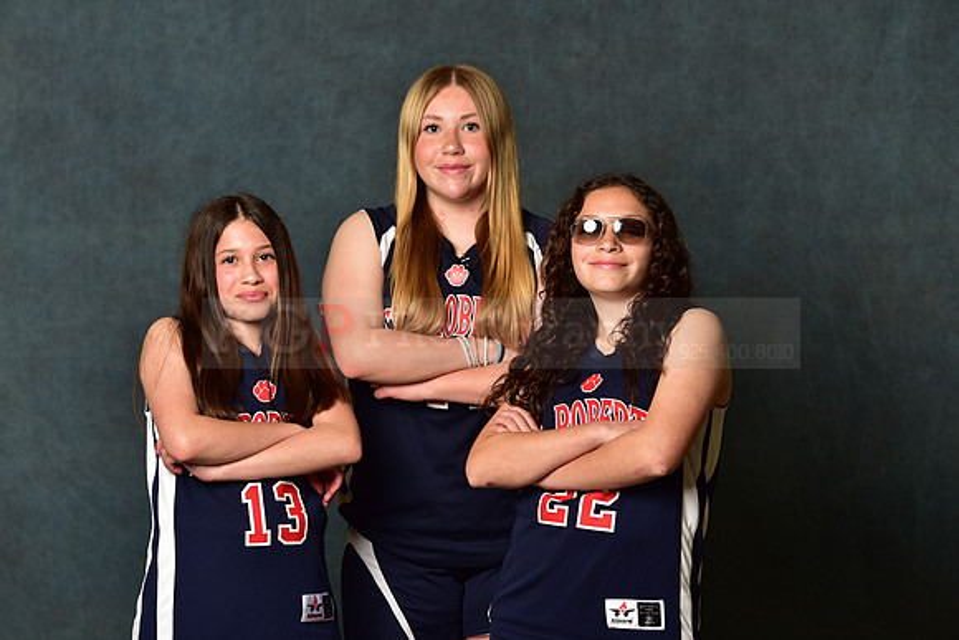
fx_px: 3091
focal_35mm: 116
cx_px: 480
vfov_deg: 11.8
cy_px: 320
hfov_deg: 17.6
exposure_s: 1/200
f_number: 4.5
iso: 200
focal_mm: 116
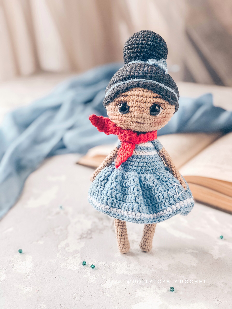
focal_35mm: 52
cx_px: 116
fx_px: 465
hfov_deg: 28.0
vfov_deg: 36.8
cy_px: 154
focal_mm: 6
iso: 32
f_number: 2.4
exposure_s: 1/60
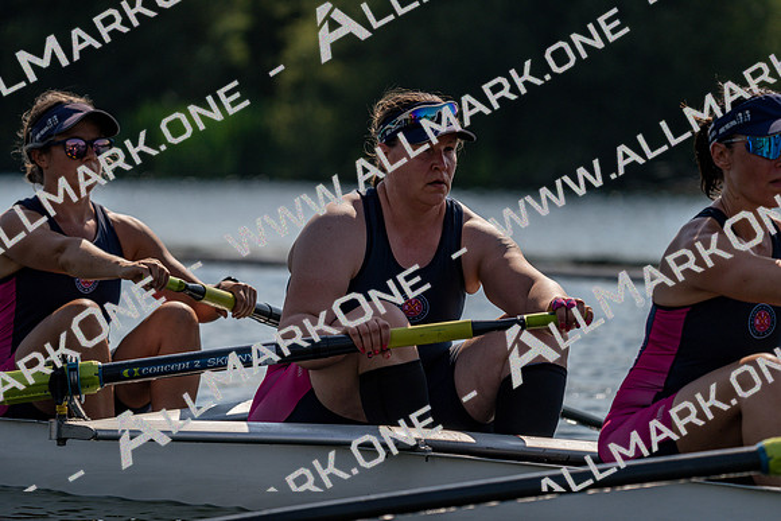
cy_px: 260
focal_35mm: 289
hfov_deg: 7.1
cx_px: 390
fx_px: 6271
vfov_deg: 4.8
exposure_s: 1/1600
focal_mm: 289
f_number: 5.6
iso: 125
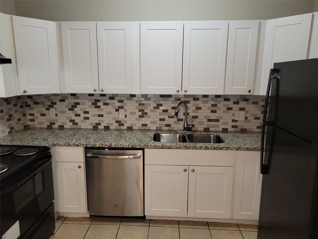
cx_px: 159
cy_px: 120
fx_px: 239
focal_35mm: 26
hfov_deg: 67.3
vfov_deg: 53.1
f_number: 1.8
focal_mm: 5.4
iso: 100
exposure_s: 1/30
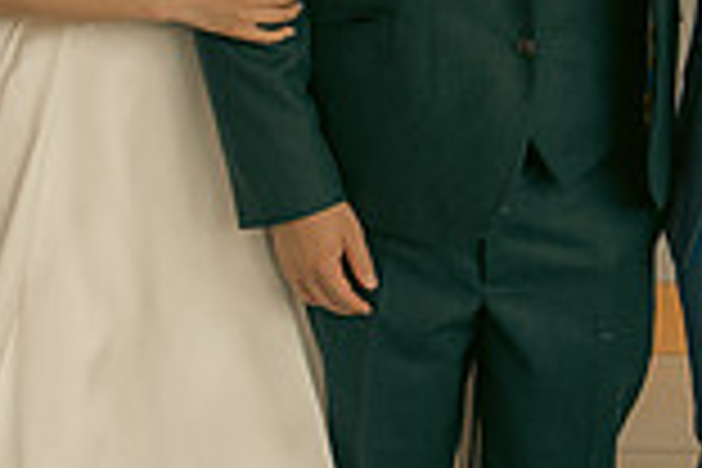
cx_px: 356
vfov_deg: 12.6
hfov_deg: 18.9
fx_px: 2106
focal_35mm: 108
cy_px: 65
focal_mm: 29
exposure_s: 1/160
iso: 160
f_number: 3.5
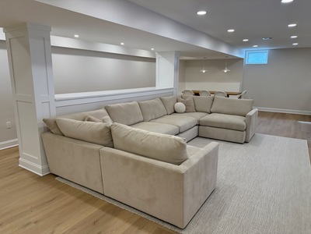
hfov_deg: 71.6
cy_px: 117
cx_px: 156
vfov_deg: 56.8
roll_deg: -0.4
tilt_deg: -11.3
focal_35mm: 24
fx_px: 216
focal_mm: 6.76
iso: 160
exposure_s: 1/236
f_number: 1.78
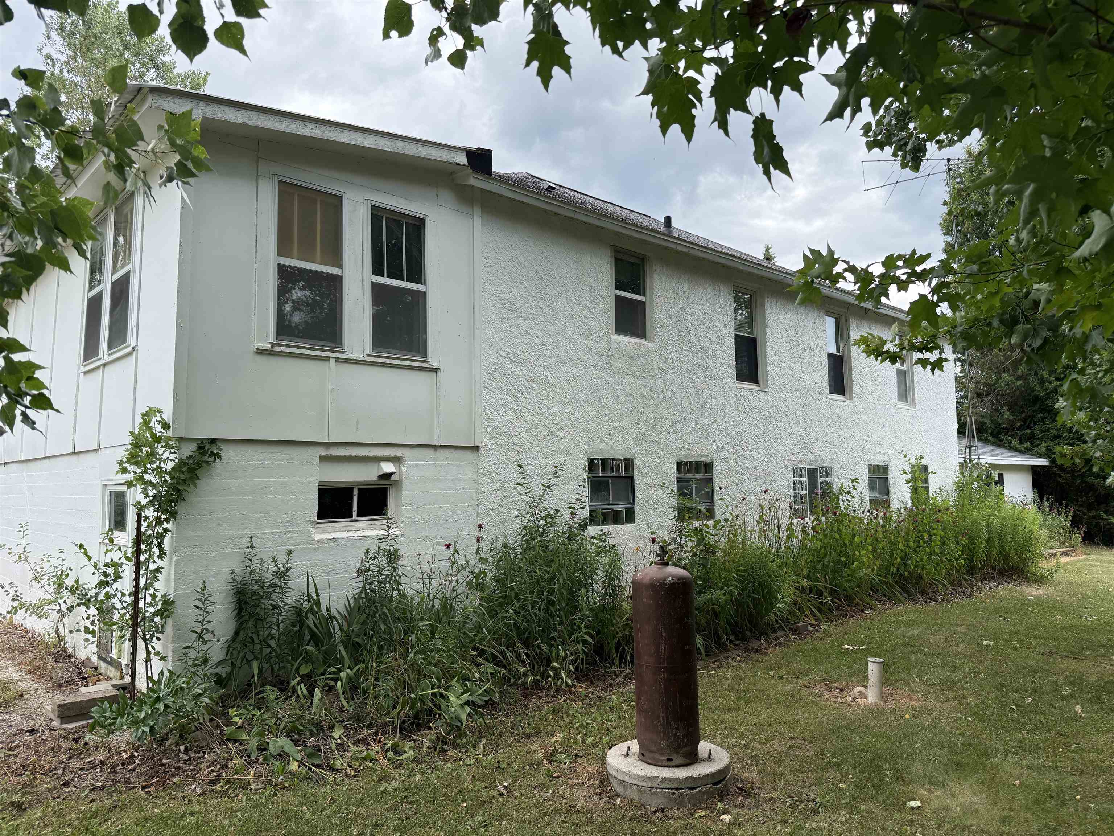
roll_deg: +0.6
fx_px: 772
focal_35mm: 24
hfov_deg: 71.6
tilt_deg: +4.8
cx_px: 557
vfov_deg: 56.8
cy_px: 418
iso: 100
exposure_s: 1/1618
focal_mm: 6.76
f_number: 1.78
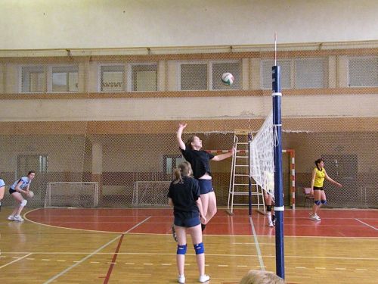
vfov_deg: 34.3
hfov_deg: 44.8
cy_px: 142
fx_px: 459
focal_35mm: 42
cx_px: 189
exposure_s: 1/180
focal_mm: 7.4
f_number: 3.2
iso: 1600
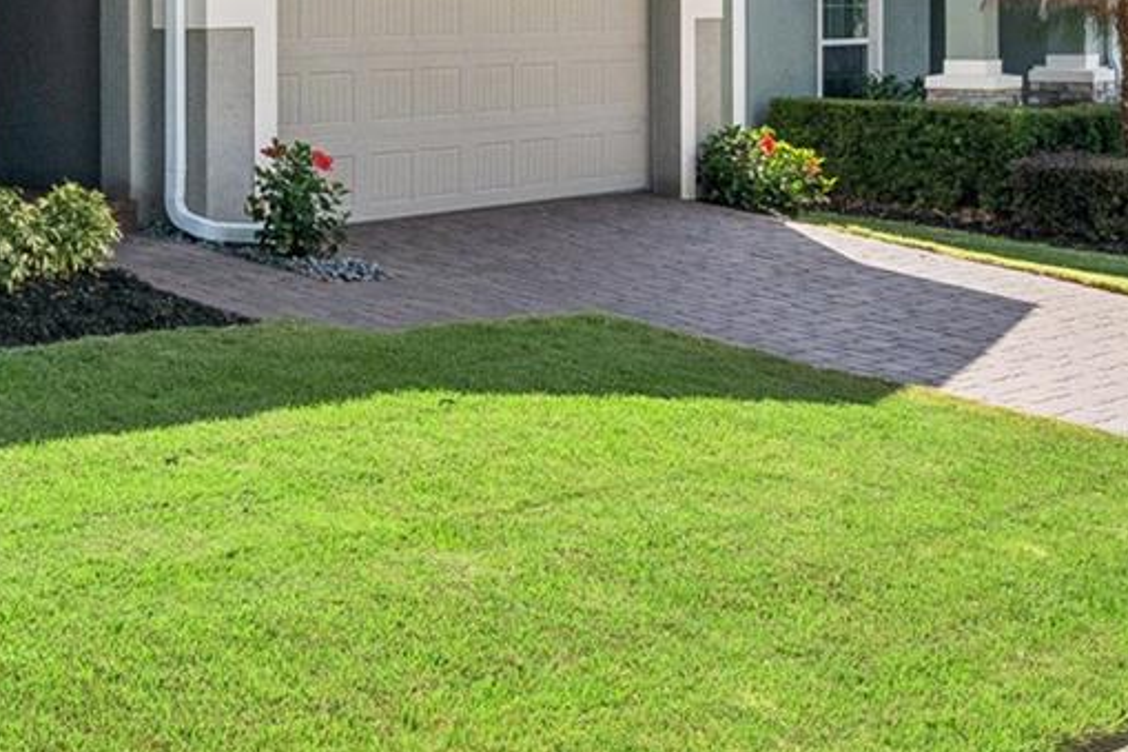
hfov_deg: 28.0
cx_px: -95
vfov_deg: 20.1
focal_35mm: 66
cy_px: 27
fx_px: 2067
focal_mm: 14.6
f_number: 10
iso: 400
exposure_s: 1/500
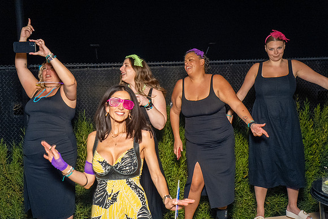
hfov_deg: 61.9
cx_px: 164
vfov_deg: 43.6
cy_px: 110
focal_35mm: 30
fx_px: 273
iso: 3200
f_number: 4
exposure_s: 1/80
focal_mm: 30
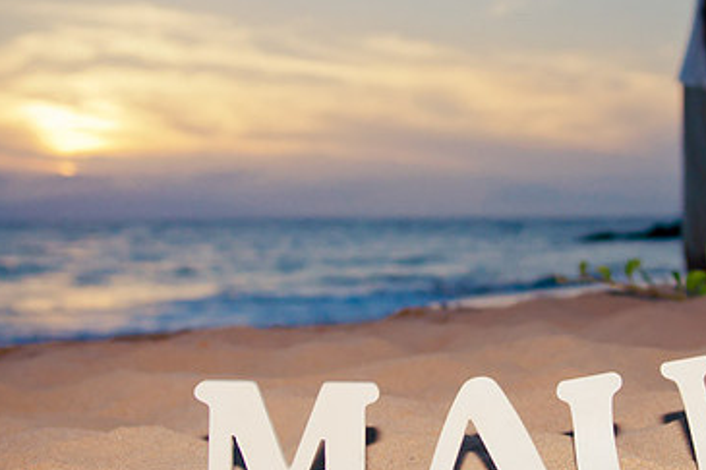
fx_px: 1446
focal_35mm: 74
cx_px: 474
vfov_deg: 18.5
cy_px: 227
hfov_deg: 27.3
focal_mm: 31
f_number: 2.8
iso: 500
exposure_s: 1/2000
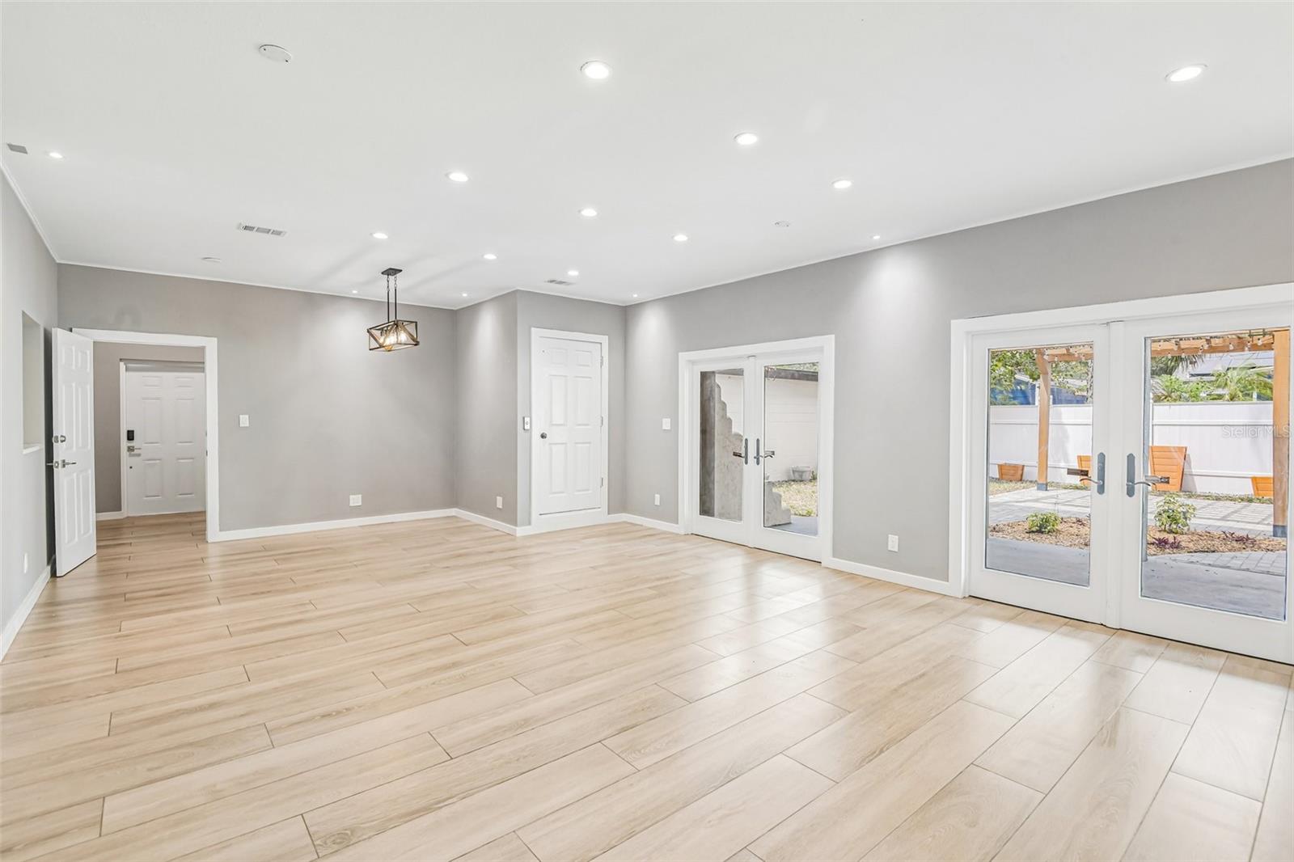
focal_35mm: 16
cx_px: 647
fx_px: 575
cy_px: 431
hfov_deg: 96.7
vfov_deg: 73.7
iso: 400
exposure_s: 1/40
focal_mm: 16
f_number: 8
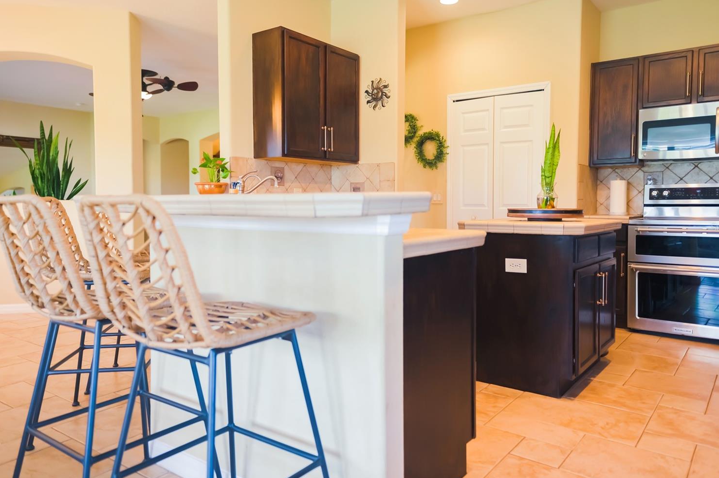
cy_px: 227
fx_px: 519
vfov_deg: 49.4
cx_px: 365
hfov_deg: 69.5
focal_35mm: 26
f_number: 2.8
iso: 1000
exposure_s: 1/160
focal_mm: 24
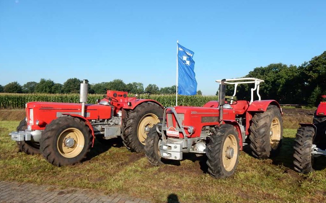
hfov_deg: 66.5
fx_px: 249
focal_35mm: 28
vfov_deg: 44.3
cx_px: 158
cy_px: 120
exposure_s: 1/1000
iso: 125
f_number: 3.7
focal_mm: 4.5
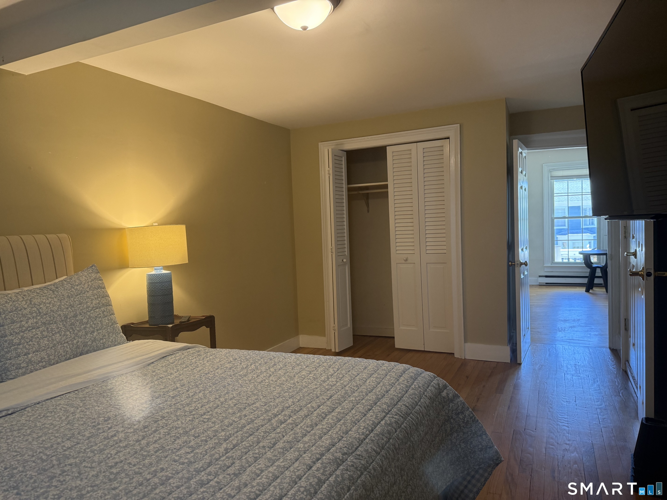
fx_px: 462
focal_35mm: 24
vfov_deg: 56.8
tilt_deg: -3.1
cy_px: 250
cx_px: 334
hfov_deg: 71.6
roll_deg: +2.8
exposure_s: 1/60
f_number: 1.78
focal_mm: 6.76
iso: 200
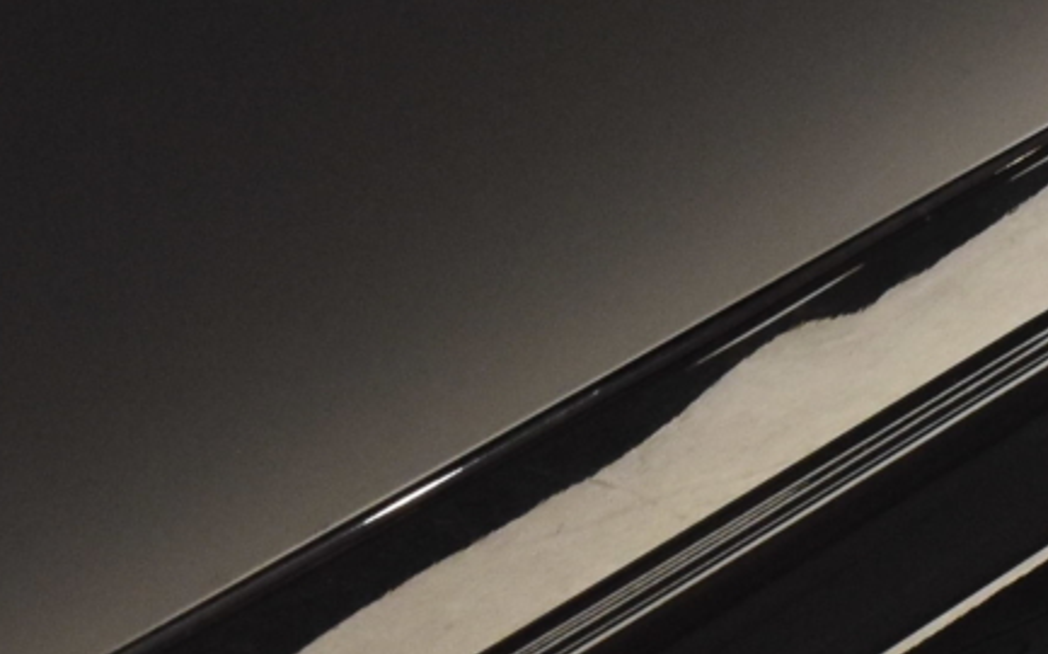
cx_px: 506
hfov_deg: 10.1
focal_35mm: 208
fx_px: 5937
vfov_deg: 6.3
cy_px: 774
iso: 900
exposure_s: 1/40
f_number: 8
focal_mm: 23
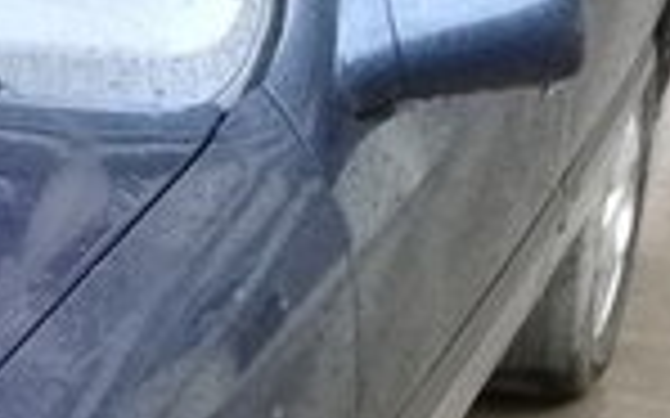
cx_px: -710
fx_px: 2665
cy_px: 739
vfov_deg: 8.6
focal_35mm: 146
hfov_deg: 12.5
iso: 100
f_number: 2.2
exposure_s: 1/33
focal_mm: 3.3
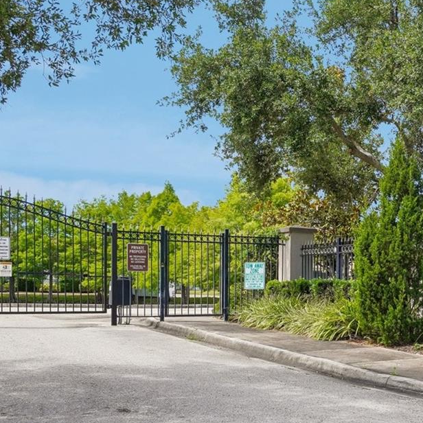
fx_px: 733
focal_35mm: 53
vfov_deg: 31.9
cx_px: 384
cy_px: 292
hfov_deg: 30.7
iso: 100
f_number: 8
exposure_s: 1/125
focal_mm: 16
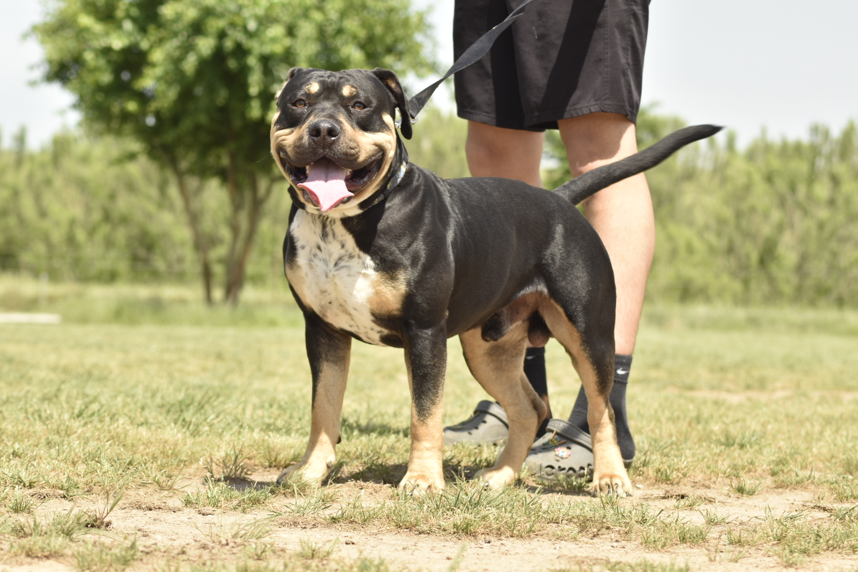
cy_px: 286
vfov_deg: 8.7
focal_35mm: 158
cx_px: 429
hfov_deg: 13.0
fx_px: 3753
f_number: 8
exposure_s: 1/160
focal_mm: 105
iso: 100
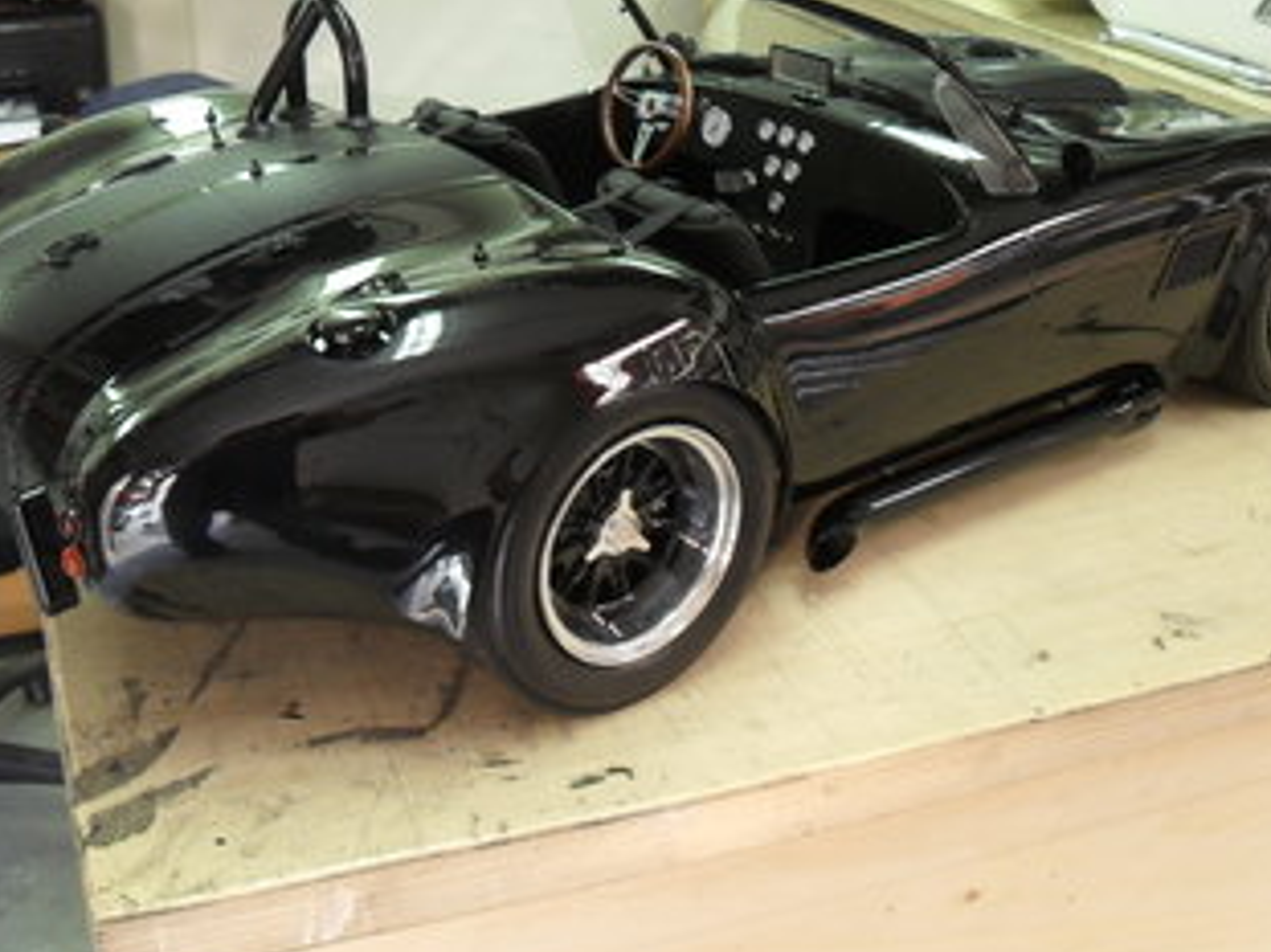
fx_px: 1652
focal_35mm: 45
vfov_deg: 32.1
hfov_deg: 42.1
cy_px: 380
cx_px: 670
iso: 200
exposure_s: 1/30
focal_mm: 6.2
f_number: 2.8
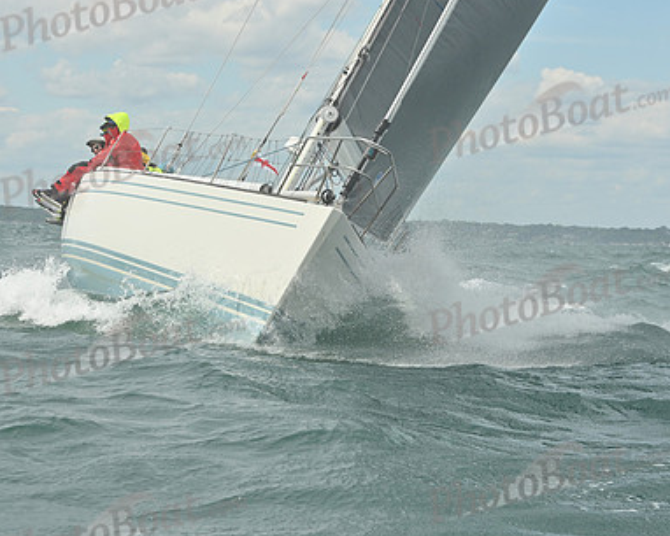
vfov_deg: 11.8
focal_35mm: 131
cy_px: 234
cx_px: 339
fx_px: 2599
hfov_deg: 14.7
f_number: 10
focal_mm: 92
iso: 320
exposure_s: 1/1250
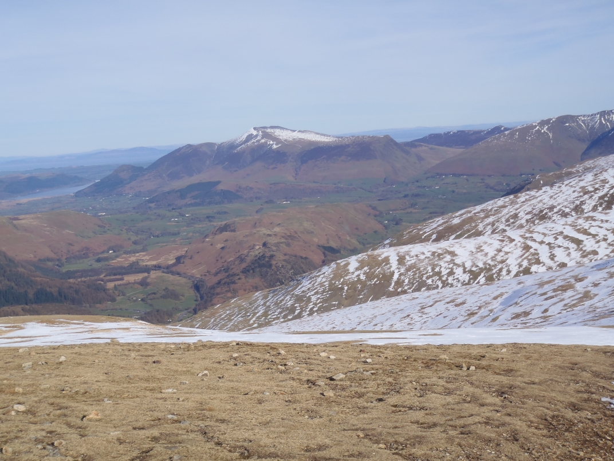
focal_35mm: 49
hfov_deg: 38.9
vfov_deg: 29.7
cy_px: 230
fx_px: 869
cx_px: 307
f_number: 5.6
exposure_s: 1/500
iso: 80
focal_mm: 8.89
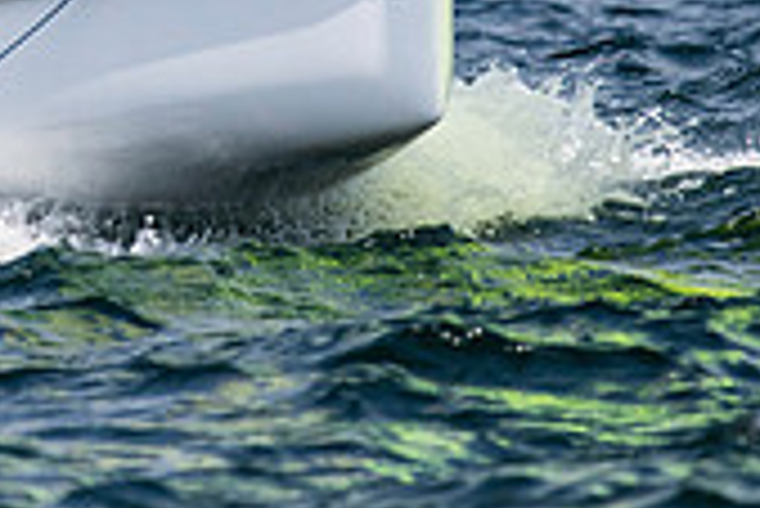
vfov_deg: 0.9
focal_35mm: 1568
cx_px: -4
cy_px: -330
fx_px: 33130
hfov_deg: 1.3
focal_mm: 300
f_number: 5
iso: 400
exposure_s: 1/5000
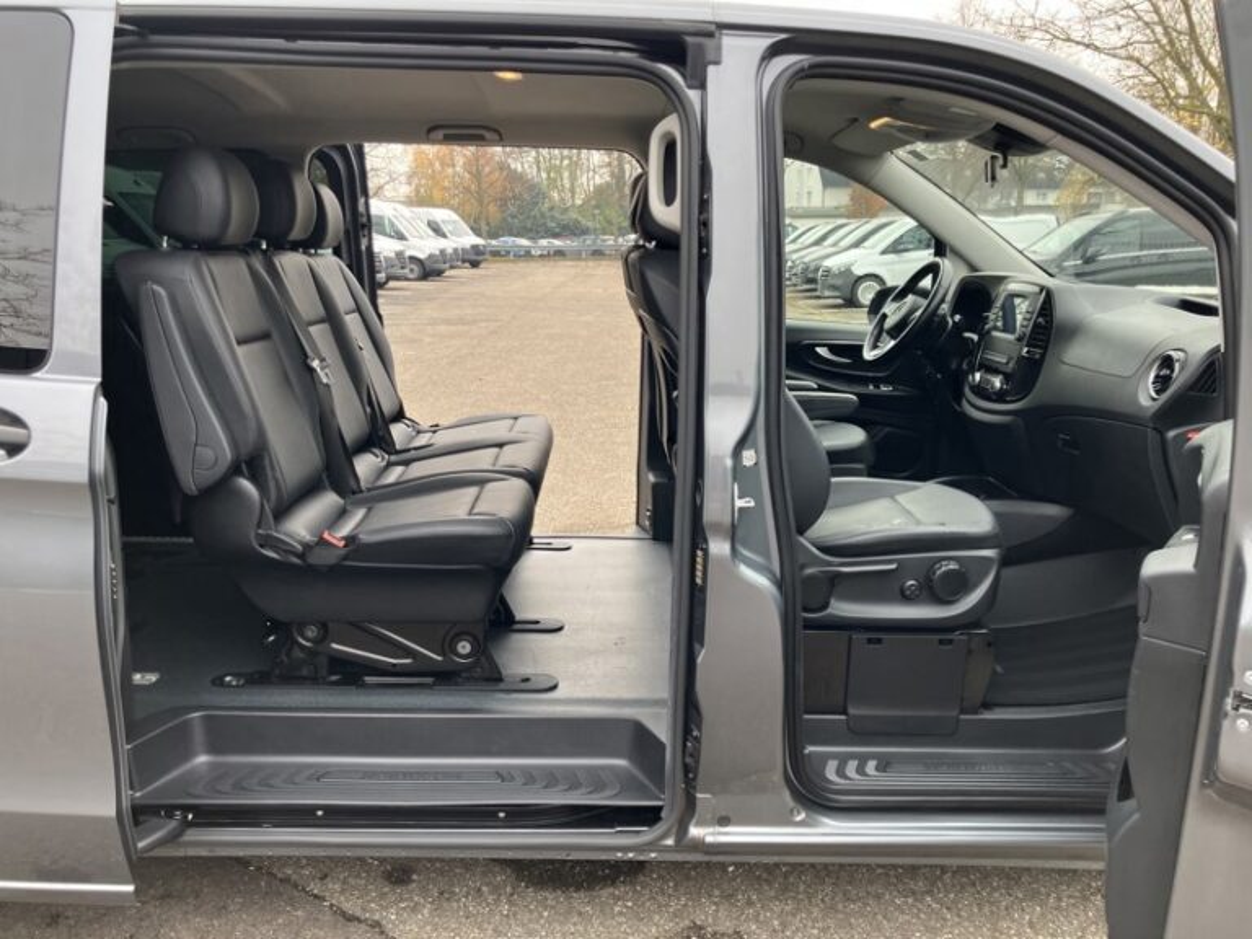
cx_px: 626
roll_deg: +0.2
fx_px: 1013
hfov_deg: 63.4
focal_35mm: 28
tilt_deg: -12.4
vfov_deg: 49.7
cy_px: 470
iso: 25
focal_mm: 3.99
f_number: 1.8
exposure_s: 1/121
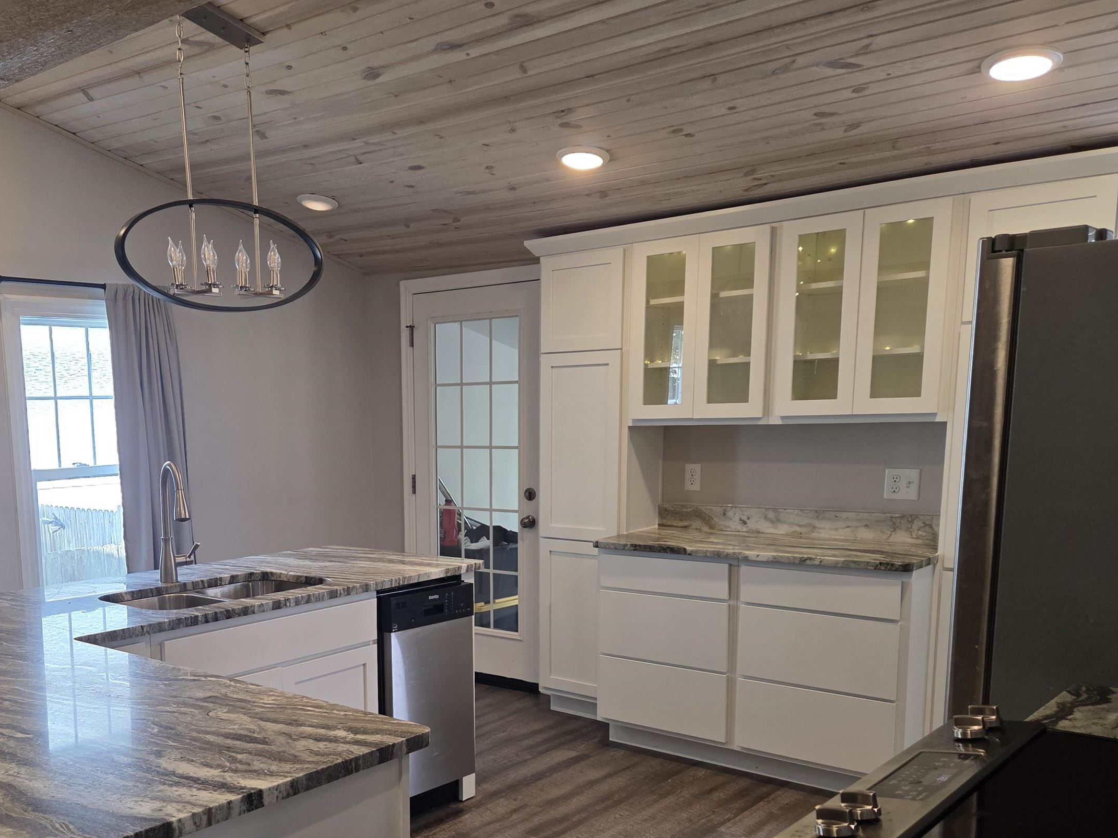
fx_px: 1066
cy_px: 577
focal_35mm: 33
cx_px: 366
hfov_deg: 54.2
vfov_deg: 42.2
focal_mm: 5.4
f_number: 1.8
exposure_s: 1/120
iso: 160
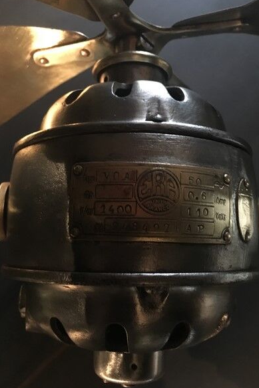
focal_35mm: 31
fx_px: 335
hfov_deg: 42.3
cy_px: 193
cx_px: 138
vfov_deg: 60.3
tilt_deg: -75.9
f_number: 2.2
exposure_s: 1/17
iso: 640
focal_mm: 4.15
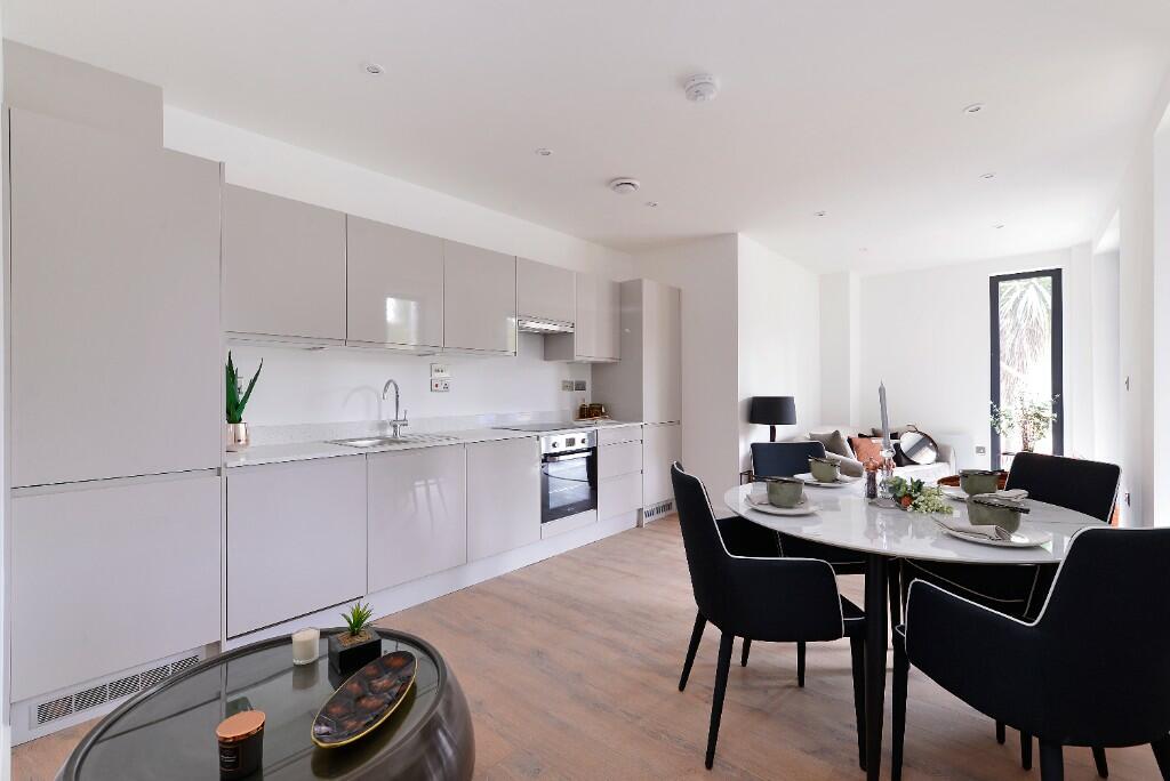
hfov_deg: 100.4
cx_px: 585
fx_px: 488
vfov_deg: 77.4
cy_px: 390
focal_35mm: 15
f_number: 9
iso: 400
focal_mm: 15
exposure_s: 1/1.6
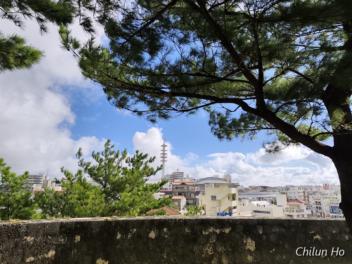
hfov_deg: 73.9
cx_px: 176
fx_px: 234
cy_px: 132
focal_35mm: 23
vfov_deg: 58.9
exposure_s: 1/1244
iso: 50
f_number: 1.7
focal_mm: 6.07
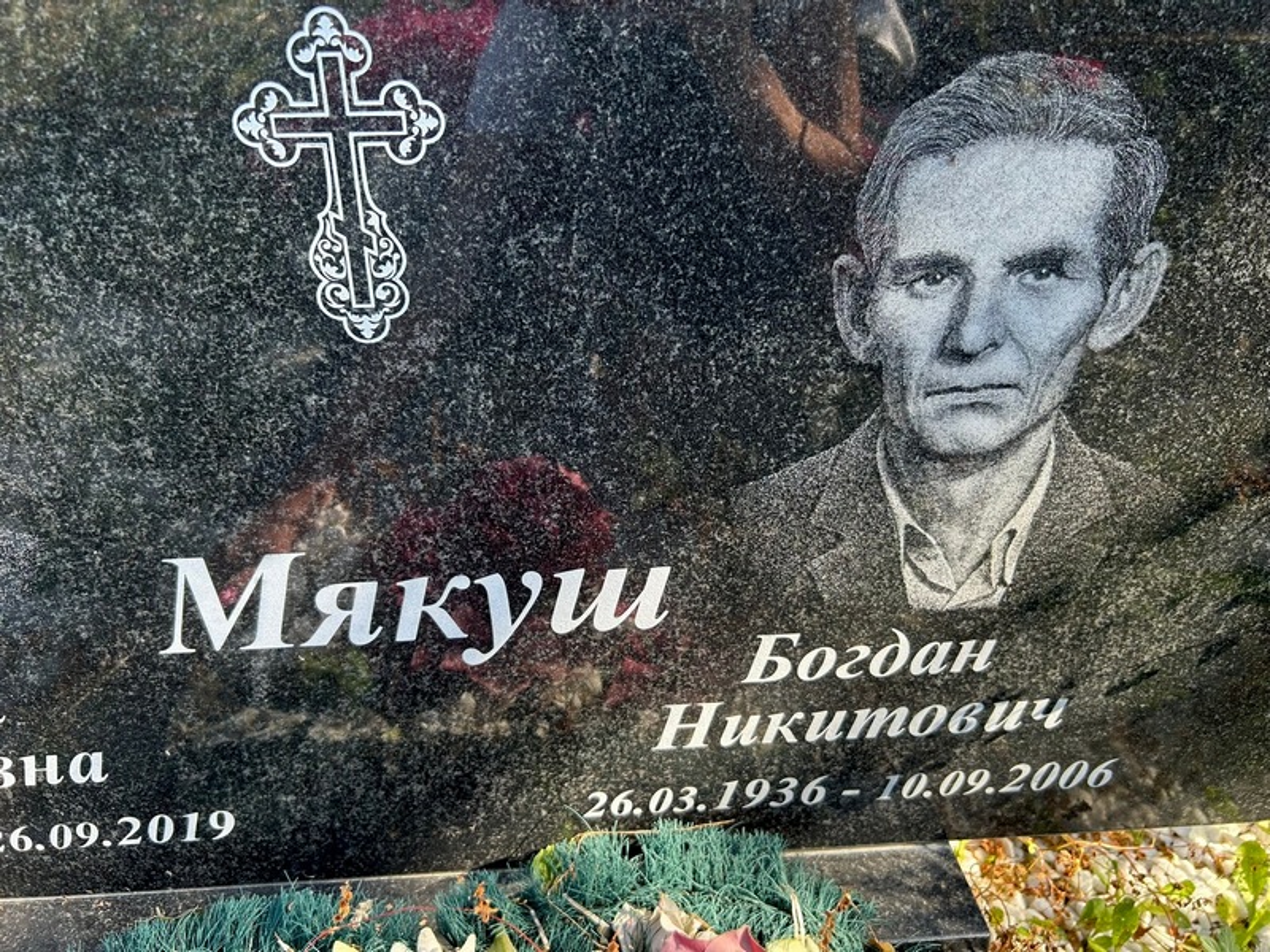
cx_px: 635
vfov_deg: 53.1
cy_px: 476
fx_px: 954
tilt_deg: -27.8
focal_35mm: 26
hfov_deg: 67.3
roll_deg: -0.3
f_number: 1.5
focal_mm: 5.7
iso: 50
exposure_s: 1/552
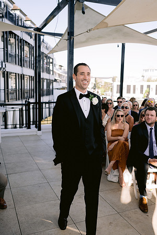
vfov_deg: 54.4
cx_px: 78
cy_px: 118
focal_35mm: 35
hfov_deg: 37.9
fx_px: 229
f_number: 2.8
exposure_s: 1/800
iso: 200
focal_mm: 35
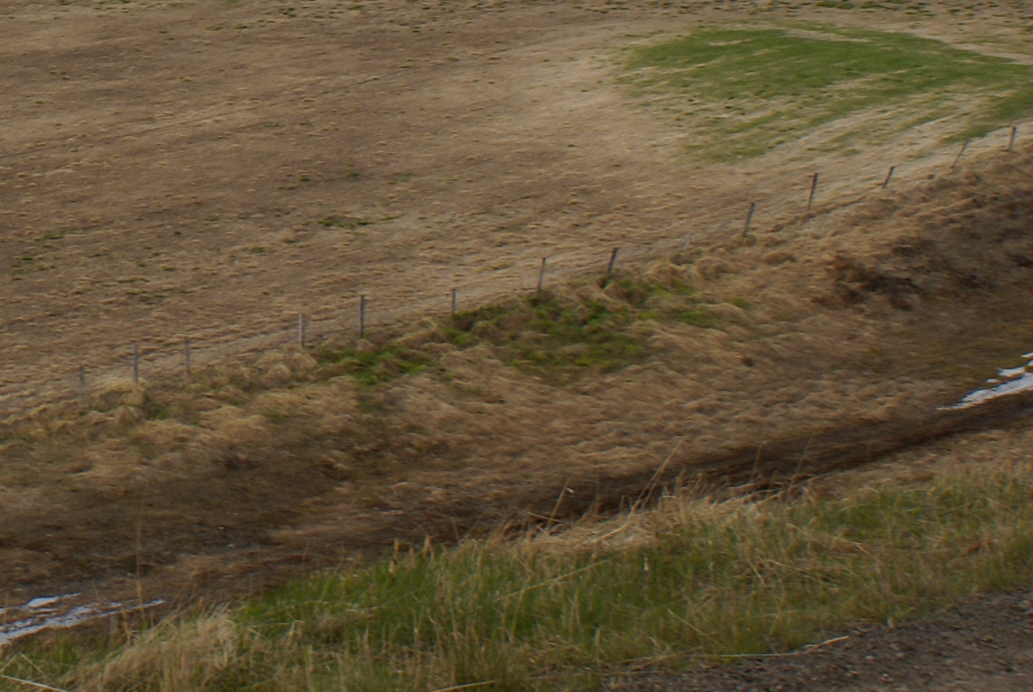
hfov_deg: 17.4
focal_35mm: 113
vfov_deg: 12.0
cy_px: -33
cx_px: -149
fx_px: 3247
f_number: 9
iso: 100
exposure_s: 1/100
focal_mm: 26
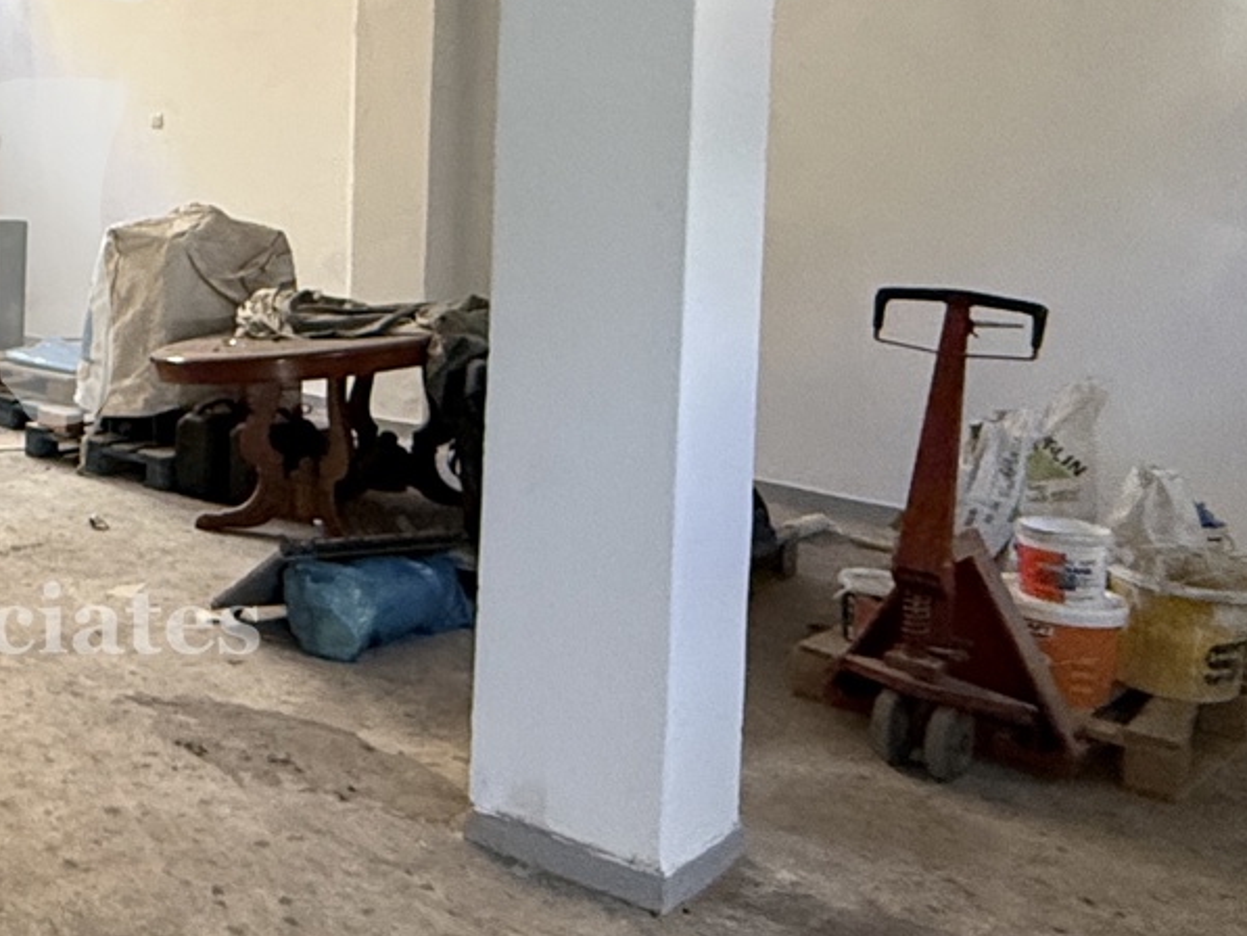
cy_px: 169
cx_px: -269
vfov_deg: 31.3
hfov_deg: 33.6
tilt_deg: -3.1
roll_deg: -0.9
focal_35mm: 45
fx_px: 1621
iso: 320
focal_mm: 2.22
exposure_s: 1/67
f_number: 2.2
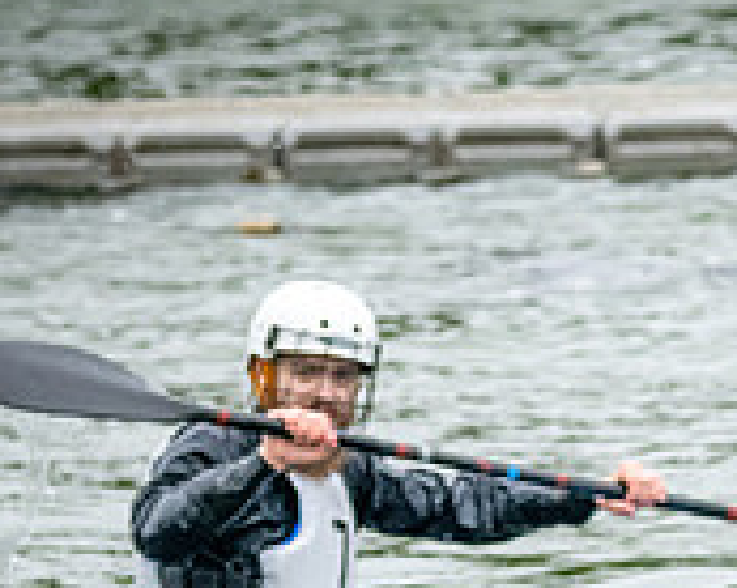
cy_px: 899
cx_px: 842
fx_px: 13160
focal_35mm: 604
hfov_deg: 3.2
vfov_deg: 2.6
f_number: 6.3
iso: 3200
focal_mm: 165
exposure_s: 1/3200
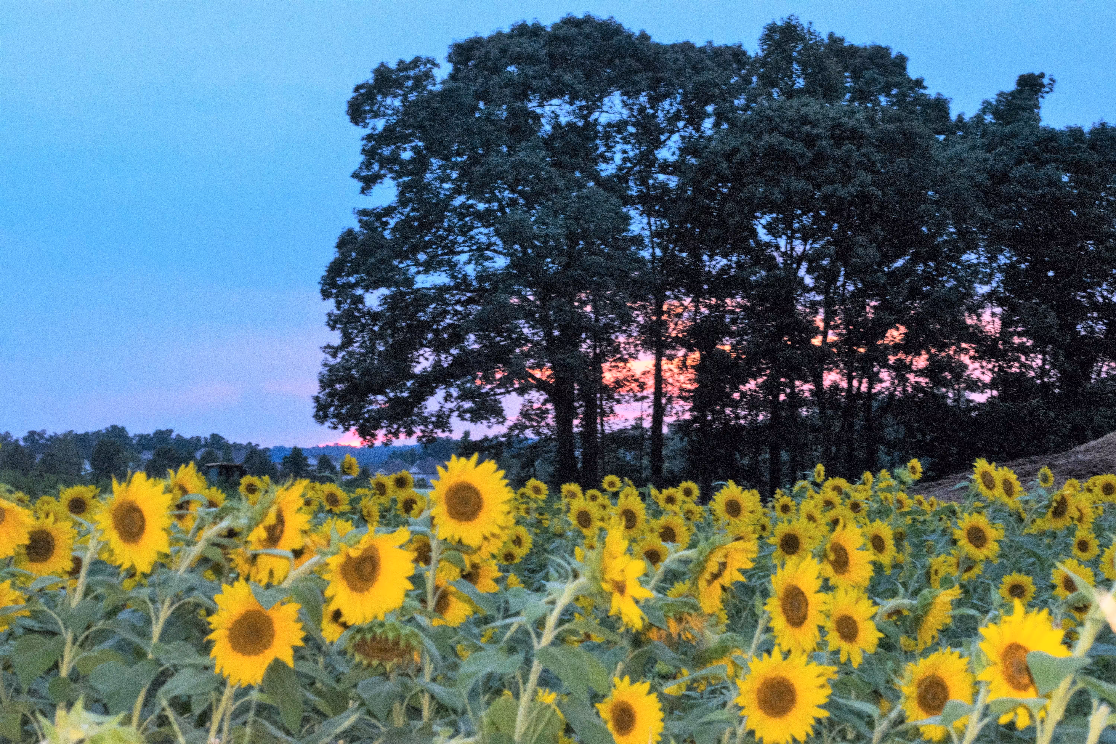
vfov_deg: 12.7
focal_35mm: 108
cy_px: 372
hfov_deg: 18.9
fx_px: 3348
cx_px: 558
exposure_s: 1/8
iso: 1600
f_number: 22
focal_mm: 72
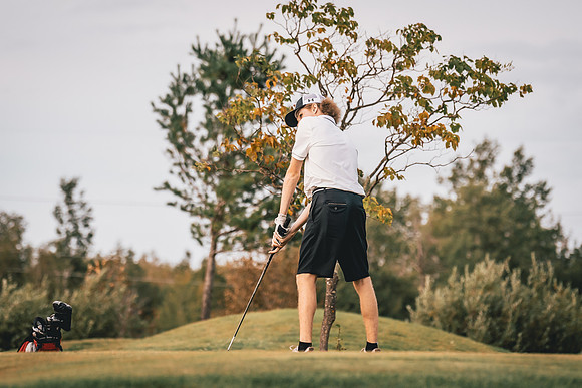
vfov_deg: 7.6
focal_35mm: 180
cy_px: 193
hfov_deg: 11.4
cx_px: 291
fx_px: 2909
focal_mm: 113
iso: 400
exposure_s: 1/3200
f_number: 2.8
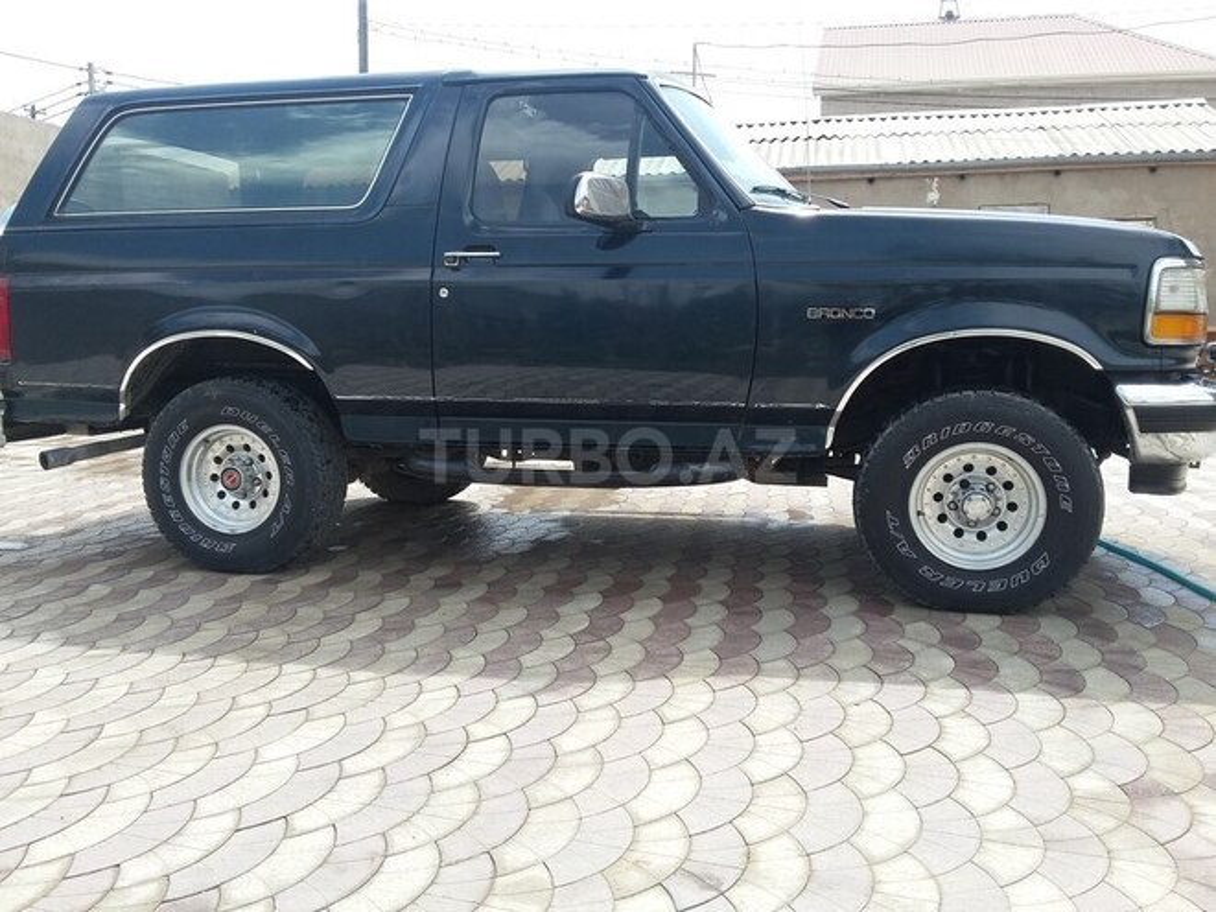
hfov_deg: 58.4
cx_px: 608
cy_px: 456
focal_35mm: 31
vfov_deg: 45.4
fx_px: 1089
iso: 50
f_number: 2.2
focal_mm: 3.3
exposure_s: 1/447
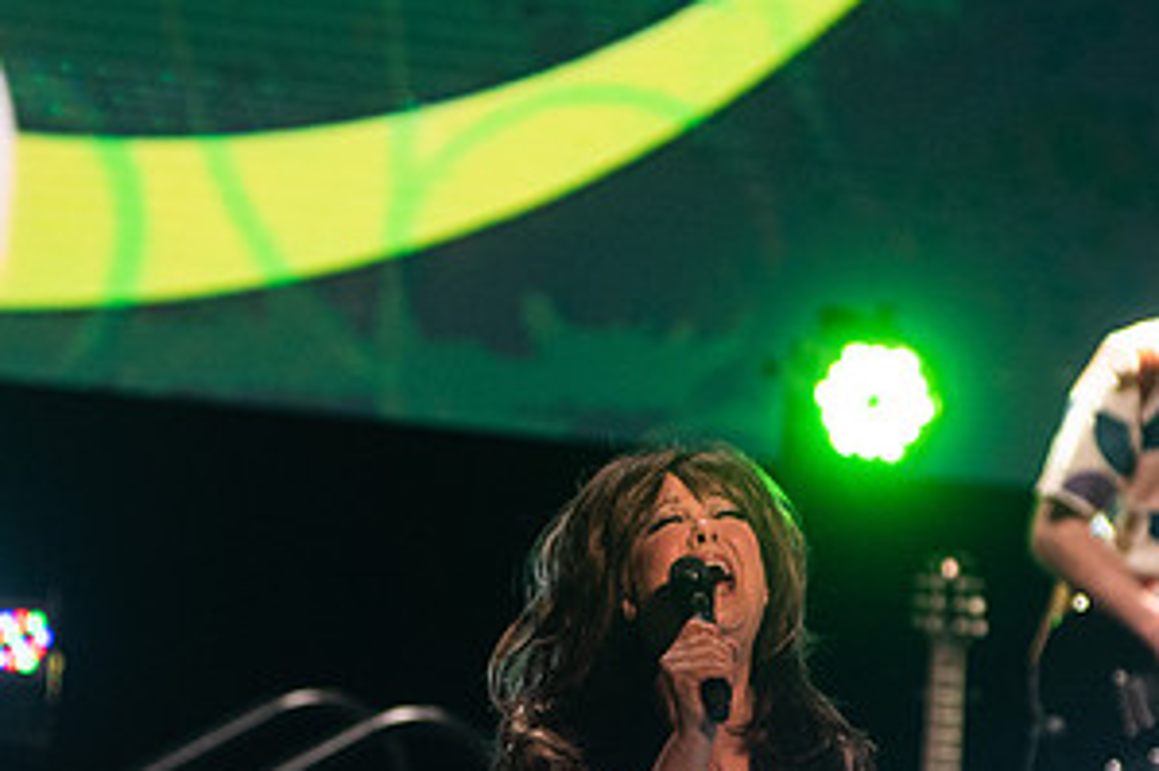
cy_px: 664
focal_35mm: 546
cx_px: 660
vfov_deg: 2.5
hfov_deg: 3.8
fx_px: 17568
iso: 2000
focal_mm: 200
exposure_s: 1/400
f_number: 4
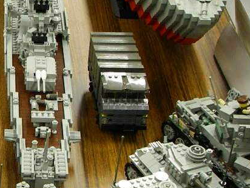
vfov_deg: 12.6
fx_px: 852
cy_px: 109
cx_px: -46
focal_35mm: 118
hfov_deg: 16.1
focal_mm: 6.3
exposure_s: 1/50
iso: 160
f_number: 3.3
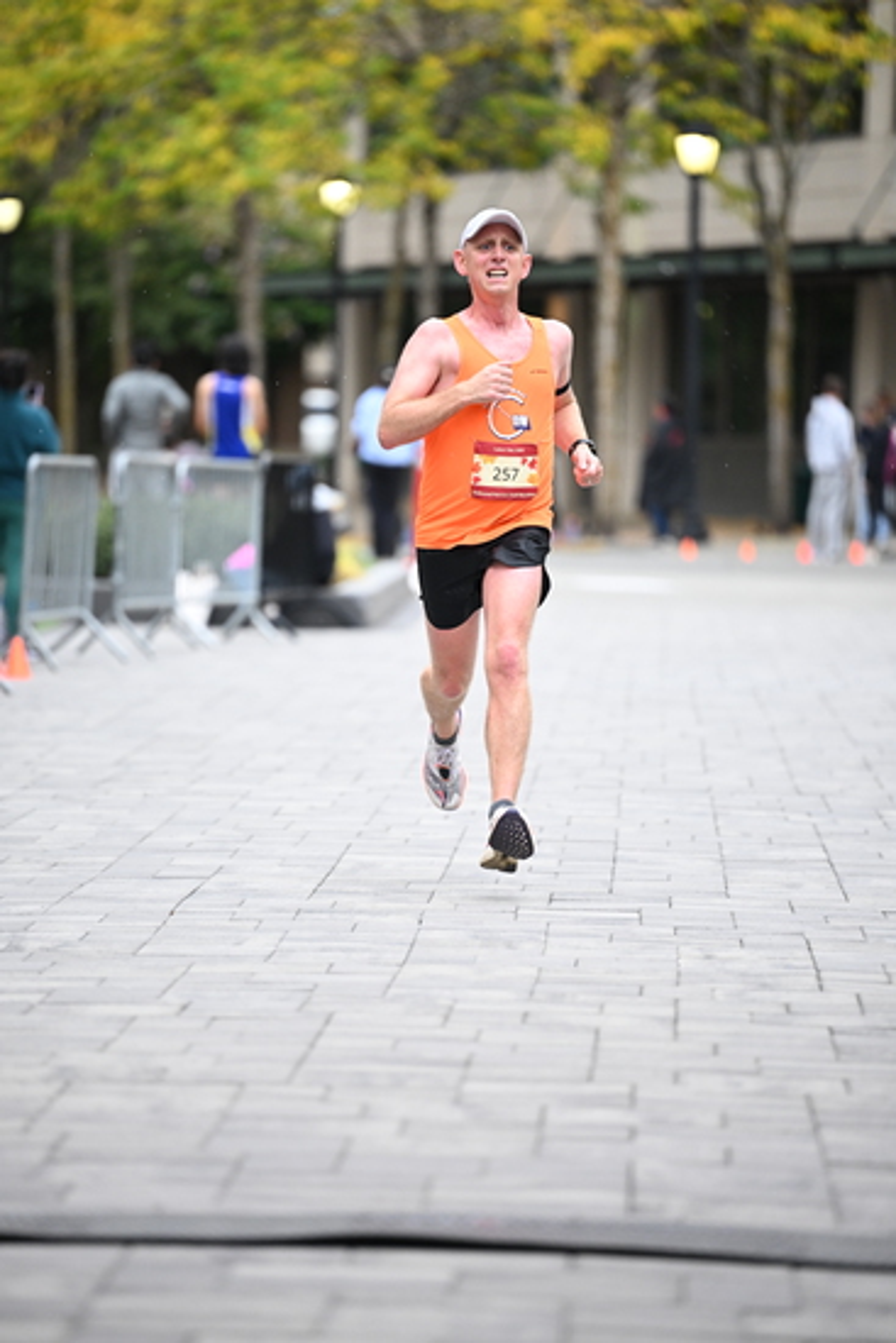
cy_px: 672
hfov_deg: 7.4
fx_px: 6902
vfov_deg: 11.1
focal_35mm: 185
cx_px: 448
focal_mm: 185
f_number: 2.8
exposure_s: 1/1250
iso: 1600
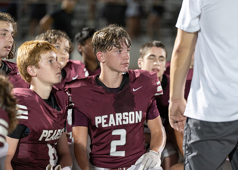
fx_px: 1076
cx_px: 119
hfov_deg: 12.6
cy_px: 85
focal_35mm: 159
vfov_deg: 9.0
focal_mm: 152
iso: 1600
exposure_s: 1/320
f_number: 2.8
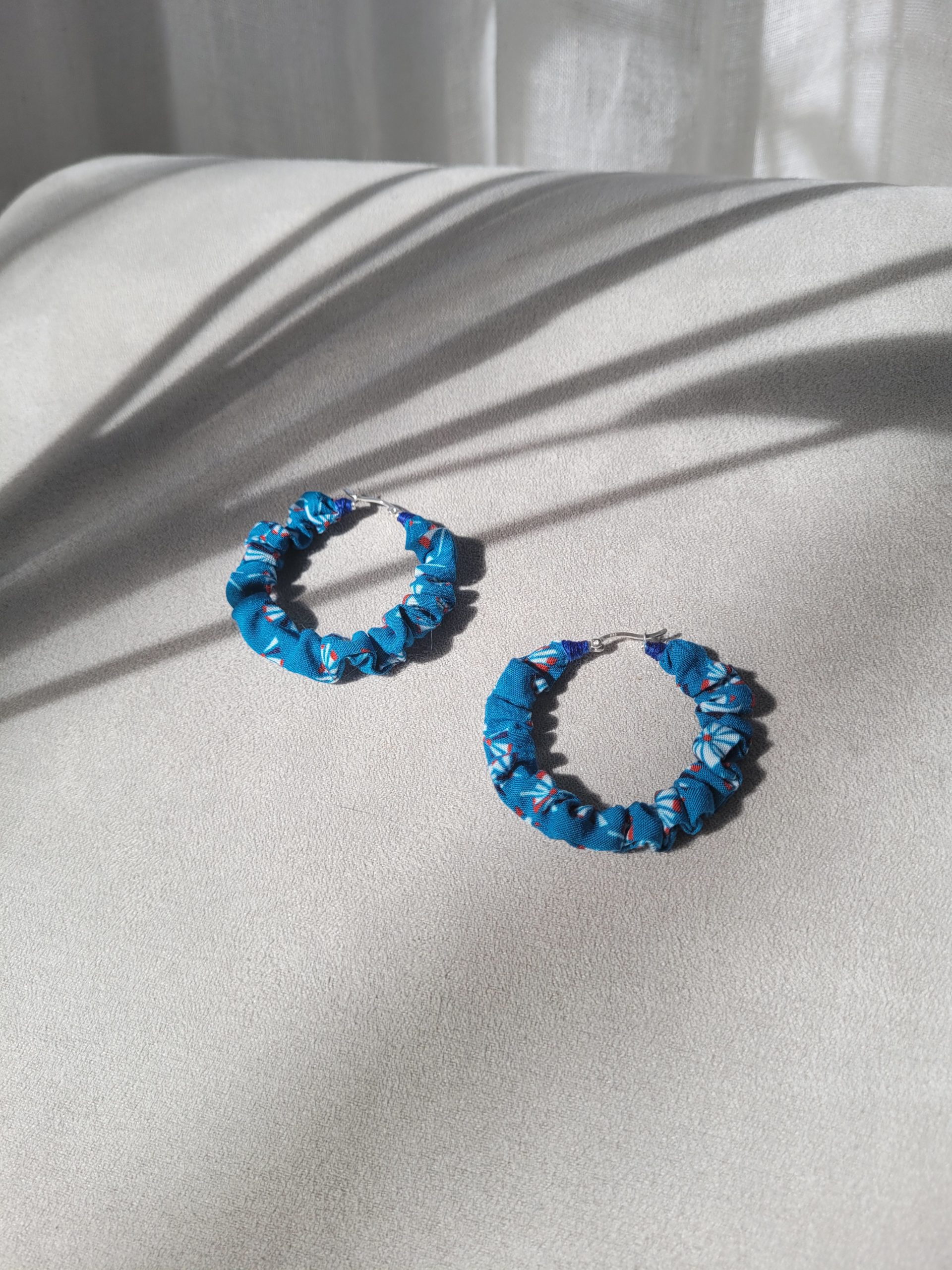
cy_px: 635
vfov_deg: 67.3
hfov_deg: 53.1
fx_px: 953
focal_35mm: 26
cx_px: 476
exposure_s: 1/409
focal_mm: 5.4
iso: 40
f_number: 1.8
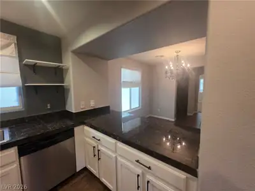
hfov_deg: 106.2
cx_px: 128
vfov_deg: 89.9
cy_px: 96
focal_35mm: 13
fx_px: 96
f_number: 1.9
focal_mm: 2.2
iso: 250
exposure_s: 1/60
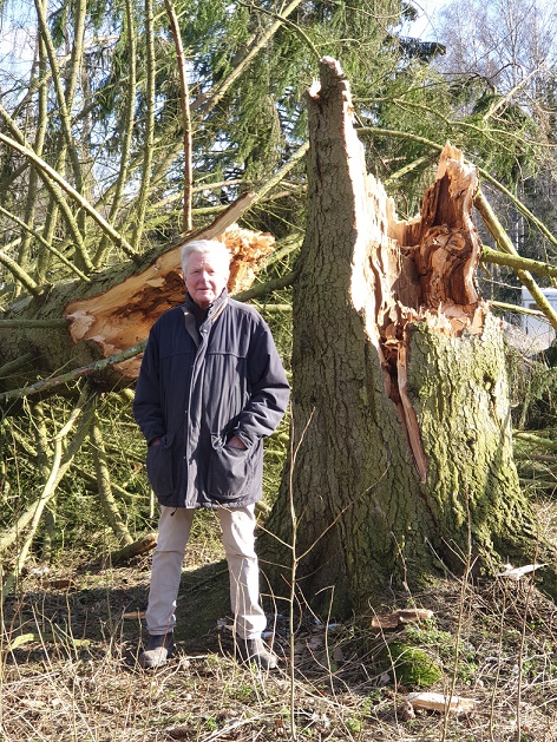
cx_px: 278
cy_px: 371
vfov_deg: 36.8
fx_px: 1115
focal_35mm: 52
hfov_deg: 28.0
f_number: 2.4
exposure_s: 1/155
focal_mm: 6
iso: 100
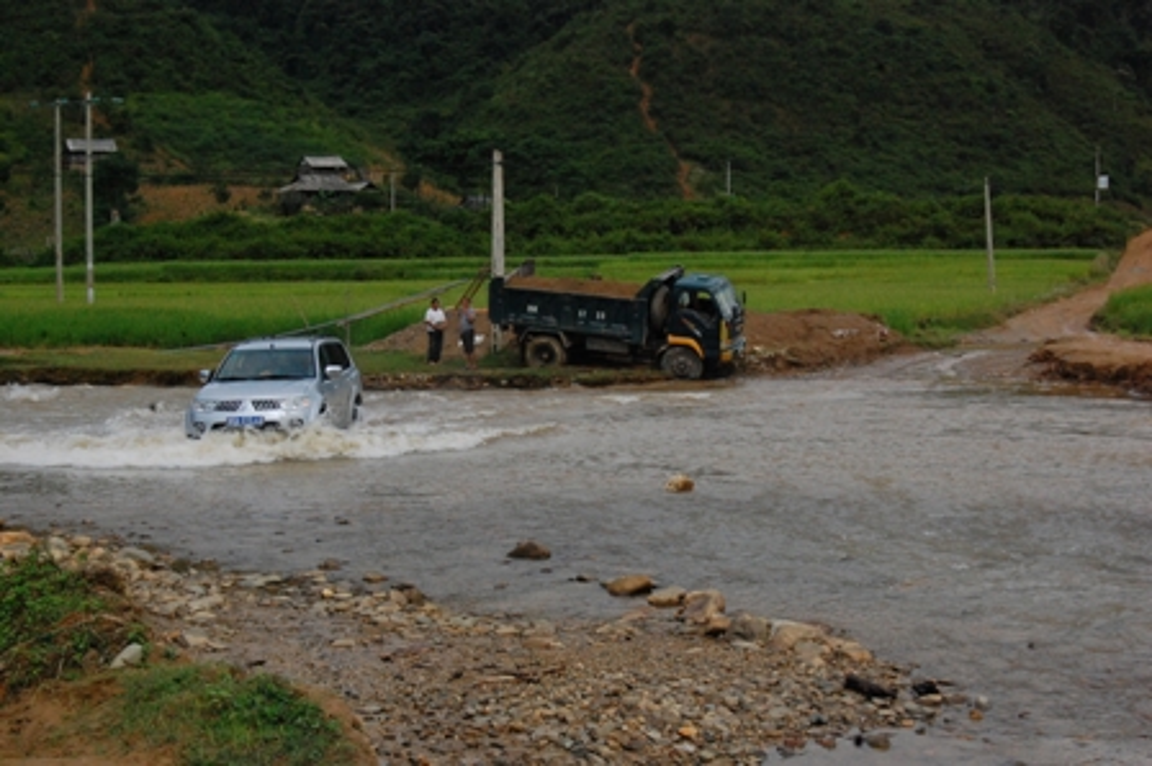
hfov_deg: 33.4
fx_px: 1919
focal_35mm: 60
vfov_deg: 22.6
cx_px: 576
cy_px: 383
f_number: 16
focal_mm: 40
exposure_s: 1/1000
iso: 1600
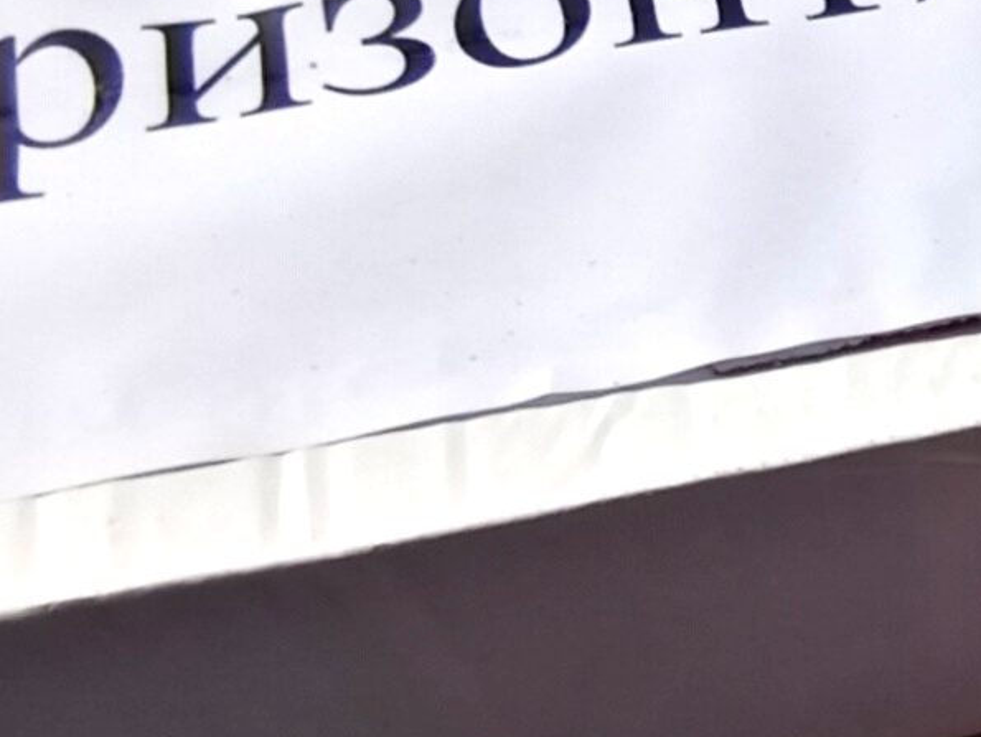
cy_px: 589
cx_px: 1253
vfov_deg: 19.7
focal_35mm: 74
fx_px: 2098
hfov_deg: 23.5
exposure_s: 1/2375
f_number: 2.2
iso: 100
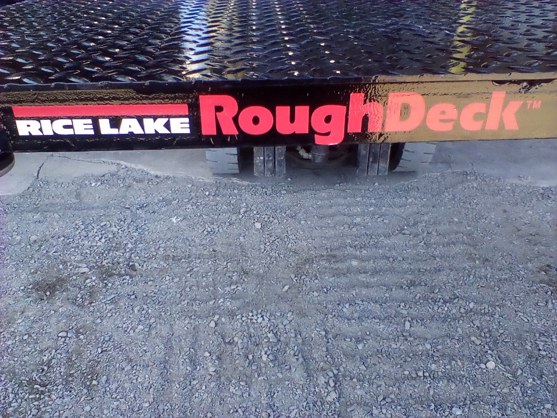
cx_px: 278
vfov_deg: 45.4
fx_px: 499
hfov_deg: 58.4
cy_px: 209
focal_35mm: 31
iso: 174
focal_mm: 2.38
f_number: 2.4
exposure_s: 1/120
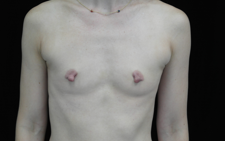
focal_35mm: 79
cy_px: 71
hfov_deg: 26.1
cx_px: 112
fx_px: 484
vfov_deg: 16.5
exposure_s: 1/40
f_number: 5.6
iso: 400
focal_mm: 50
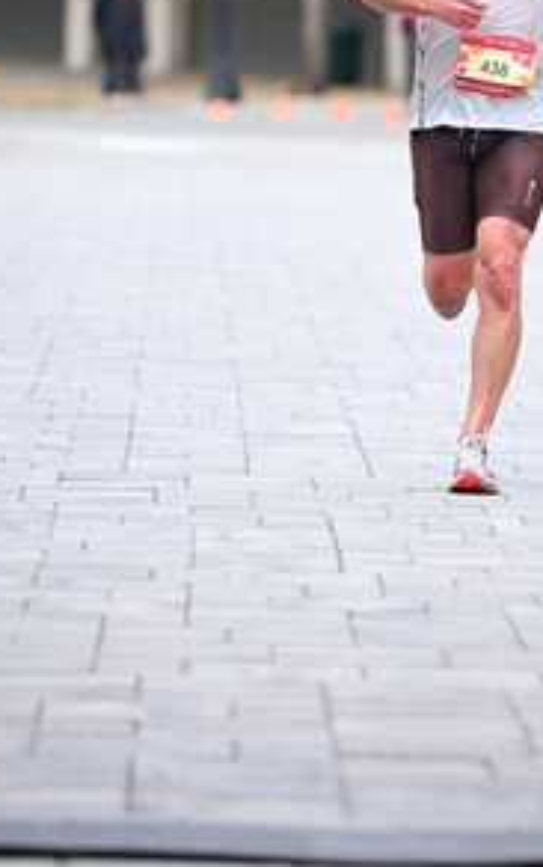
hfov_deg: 4.3
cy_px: 83
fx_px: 7255
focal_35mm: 307
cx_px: 455
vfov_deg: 6.8
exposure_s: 1/1600
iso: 1250
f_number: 2.8
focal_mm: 160
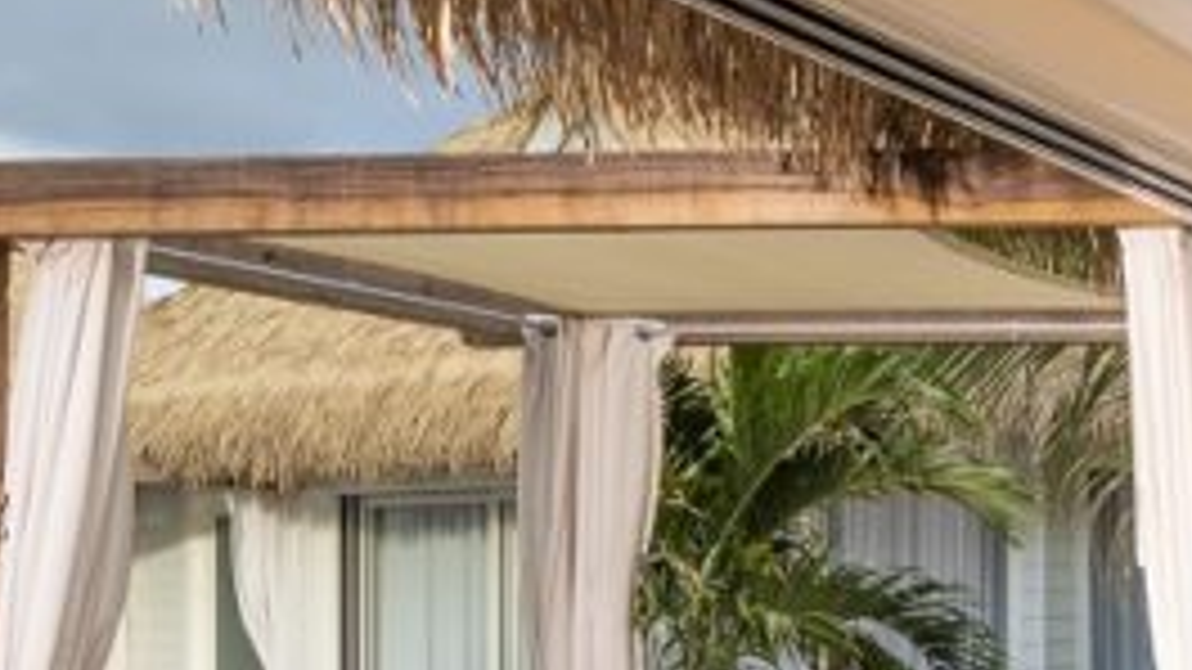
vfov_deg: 15.5
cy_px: 627
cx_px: 1493
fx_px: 2433
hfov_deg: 24.5
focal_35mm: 77
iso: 200
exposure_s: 1/60
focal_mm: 19
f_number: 8
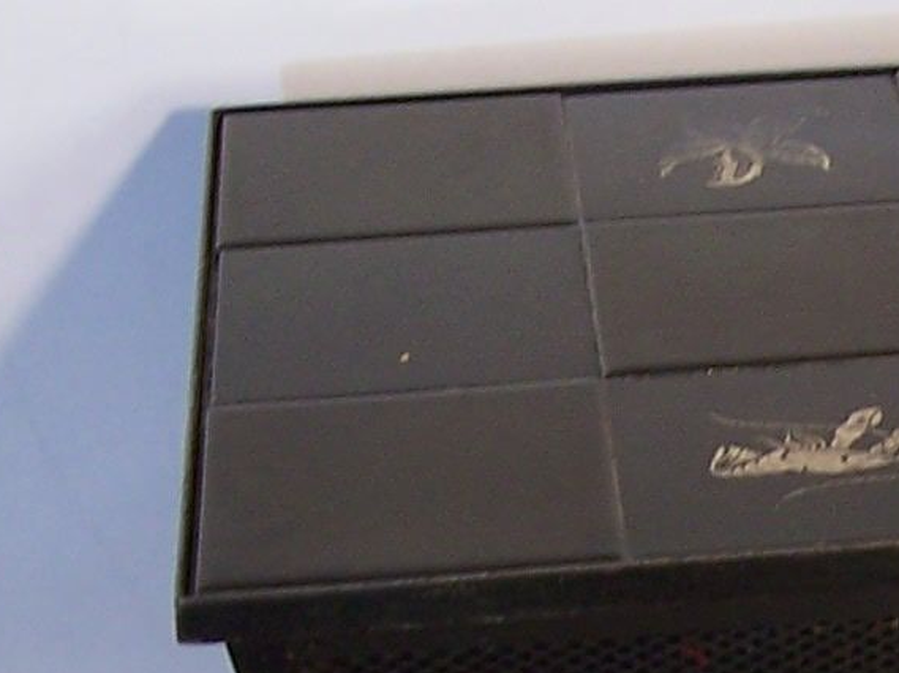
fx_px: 3997
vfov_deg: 9.5
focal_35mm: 154
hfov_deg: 12.4
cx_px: 1193
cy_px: 858
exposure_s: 1/30
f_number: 2.8
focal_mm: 6.3
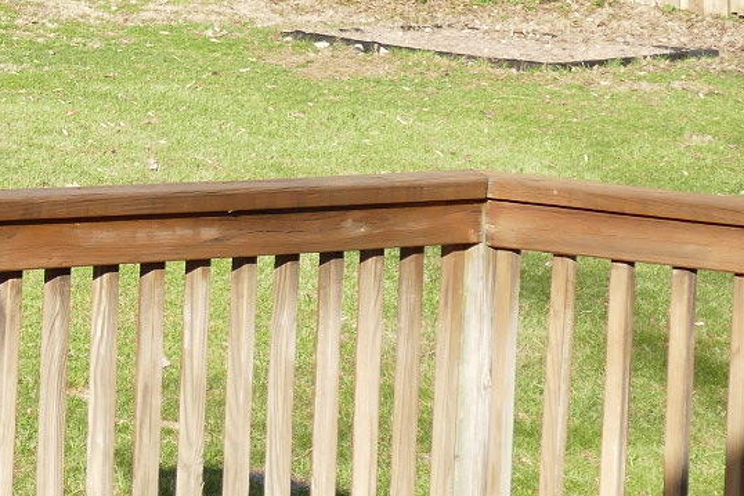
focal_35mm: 188
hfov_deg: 10.5
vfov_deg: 7.3
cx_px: -418
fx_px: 3886
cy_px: 75
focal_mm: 13.43
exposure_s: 1/800
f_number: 3.1
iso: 125
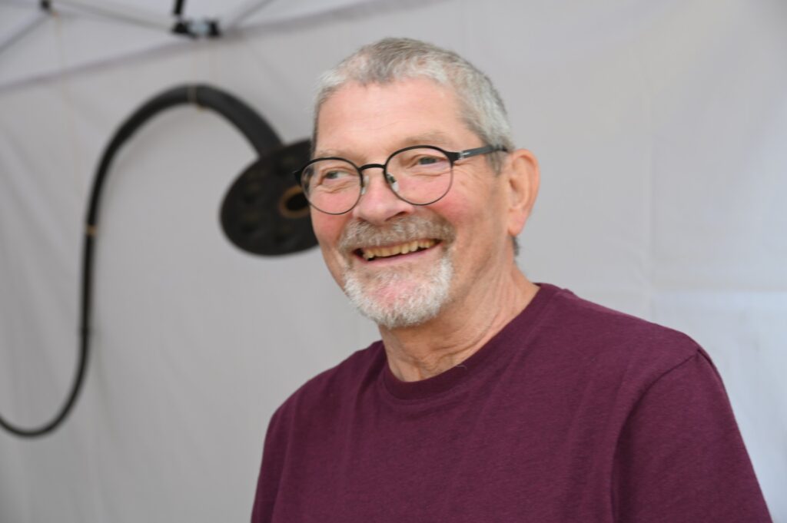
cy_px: 262
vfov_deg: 20.6
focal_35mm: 66
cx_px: 394
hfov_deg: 30.5
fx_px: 1442
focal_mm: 66
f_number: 6
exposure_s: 1/125
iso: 450
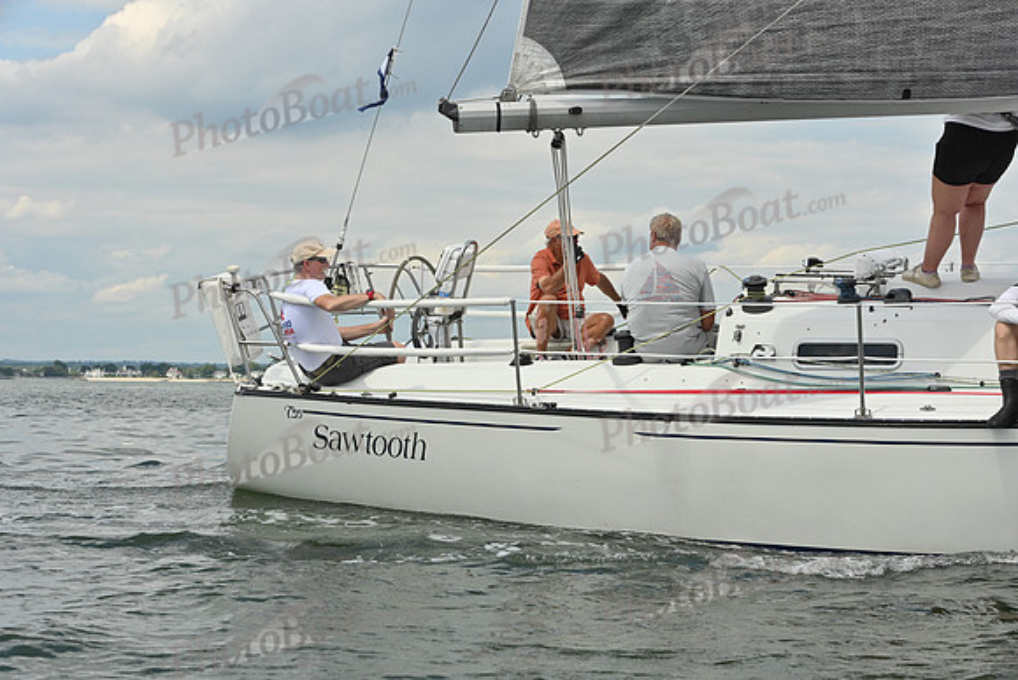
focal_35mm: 70
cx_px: 509
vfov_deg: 19.5
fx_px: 1980
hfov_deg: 28.8
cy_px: 340
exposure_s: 1/1250
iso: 320
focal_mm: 70
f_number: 9
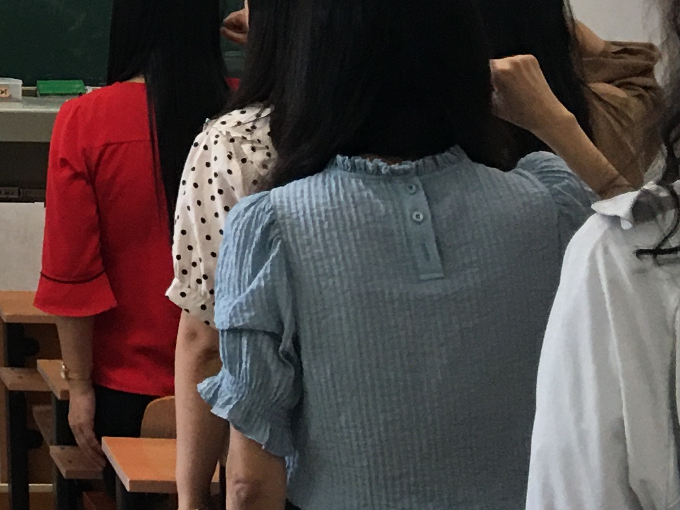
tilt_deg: +11.2
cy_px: -406
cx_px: -334
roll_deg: -0.9
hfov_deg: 16.1
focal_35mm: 112
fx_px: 2200
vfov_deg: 12.1
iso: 50
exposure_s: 1/33
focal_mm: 4.15
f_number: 2.2
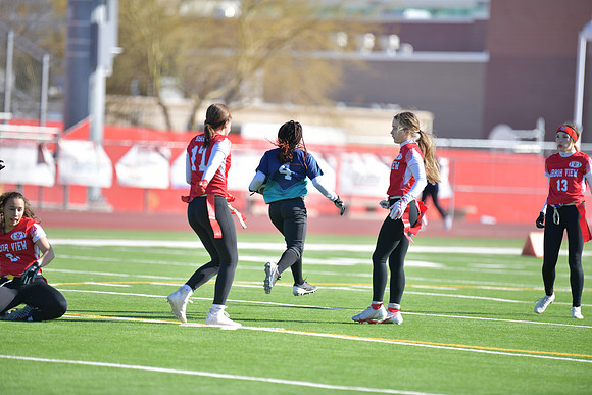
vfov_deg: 4.6
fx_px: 4934
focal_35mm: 300
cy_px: 198
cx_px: 296
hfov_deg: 6.9
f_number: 2.8
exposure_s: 1/4000
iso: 400
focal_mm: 300
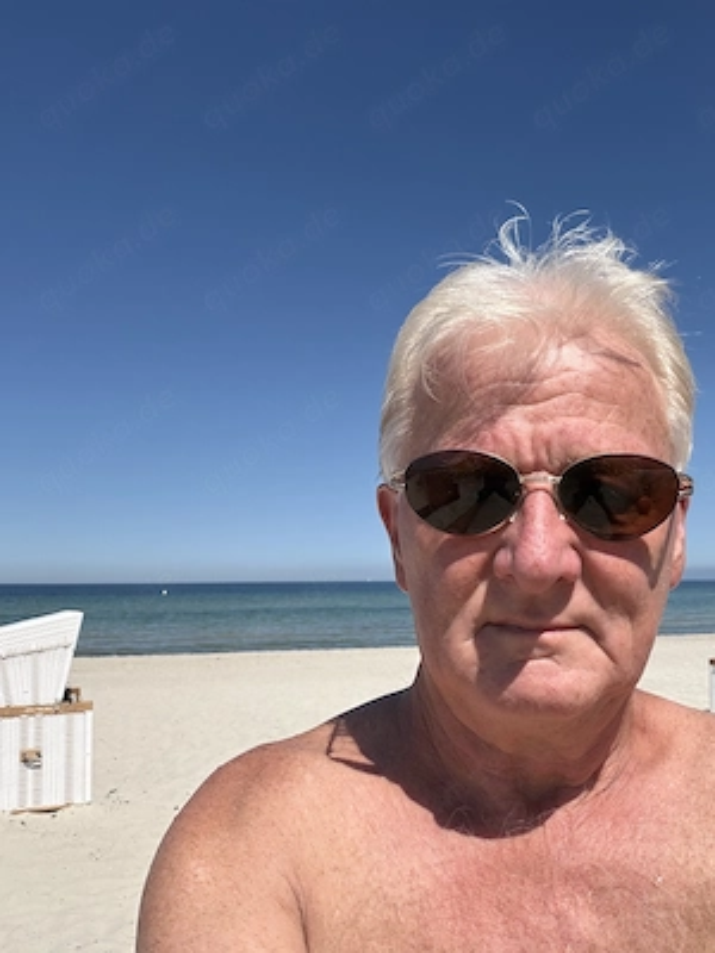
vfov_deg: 60.0
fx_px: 826
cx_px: 358
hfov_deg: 46.8
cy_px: 476
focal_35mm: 30
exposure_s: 1/1359
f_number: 1.9
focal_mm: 2.71
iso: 32
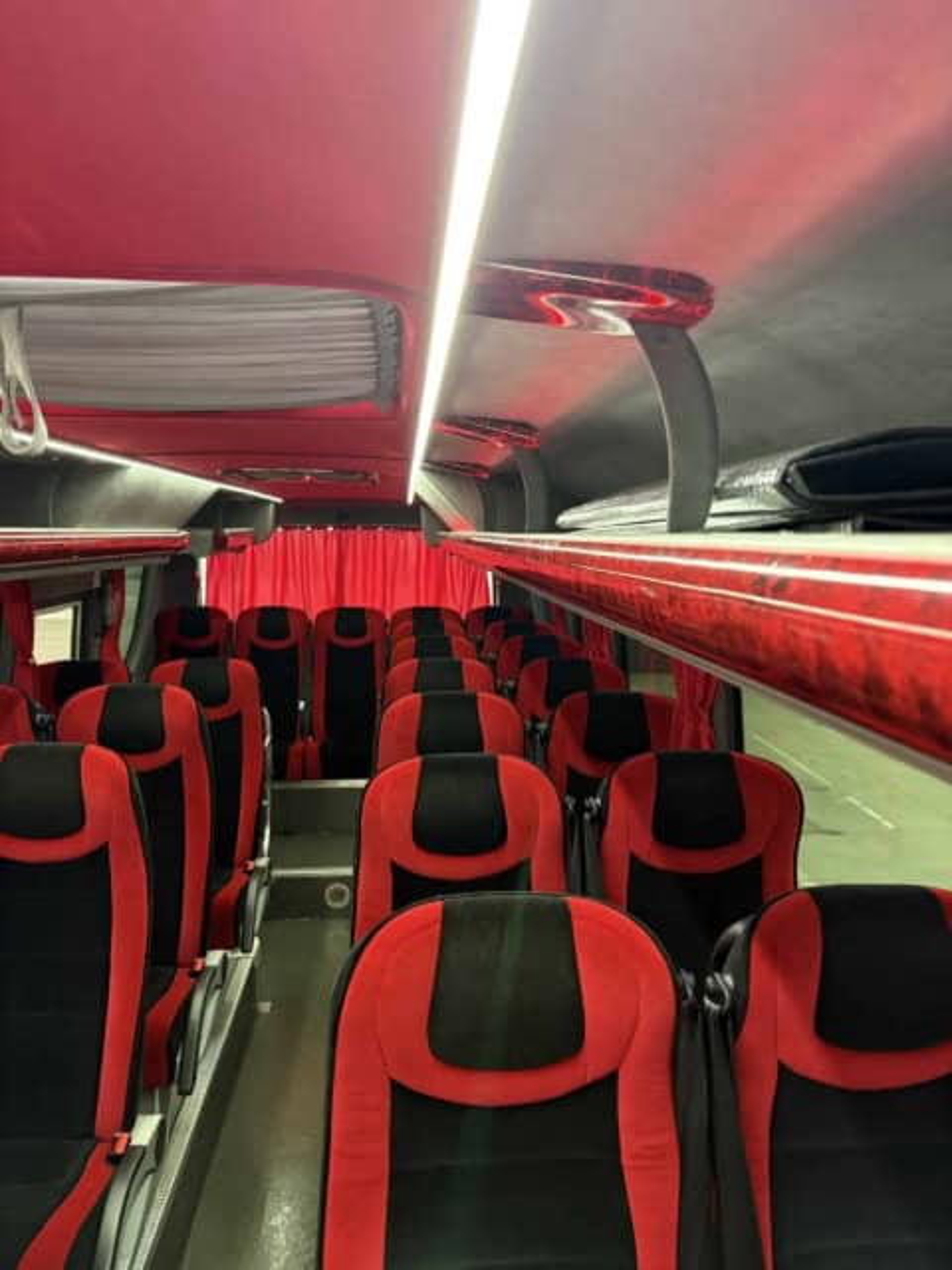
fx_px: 953
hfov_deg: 53.1
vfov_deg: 67.3
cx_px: 476
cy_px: 635
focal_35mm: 26
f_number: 1.6
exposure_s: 1/49
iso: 500
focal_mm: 6
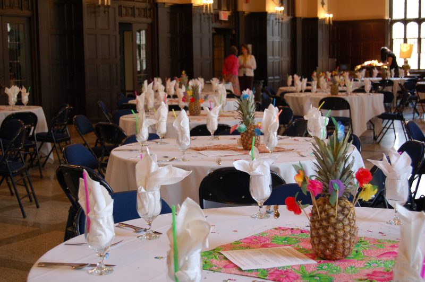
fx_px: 743
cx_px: 212
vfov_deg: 21.5
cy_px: 141
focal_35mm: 63
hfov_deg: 31.9
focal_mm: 42
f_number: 5.3
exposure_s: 1/50
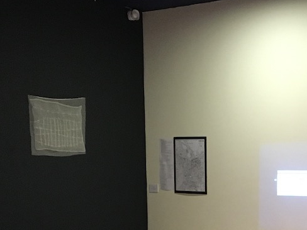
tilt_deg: -9.6
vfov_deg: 18.7
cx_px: 251
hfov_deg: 25.2
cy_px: 245
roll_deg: +0.1
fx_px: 674
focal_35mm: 76
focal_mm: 4.15
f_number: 2.2
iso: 200
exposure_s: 1/25
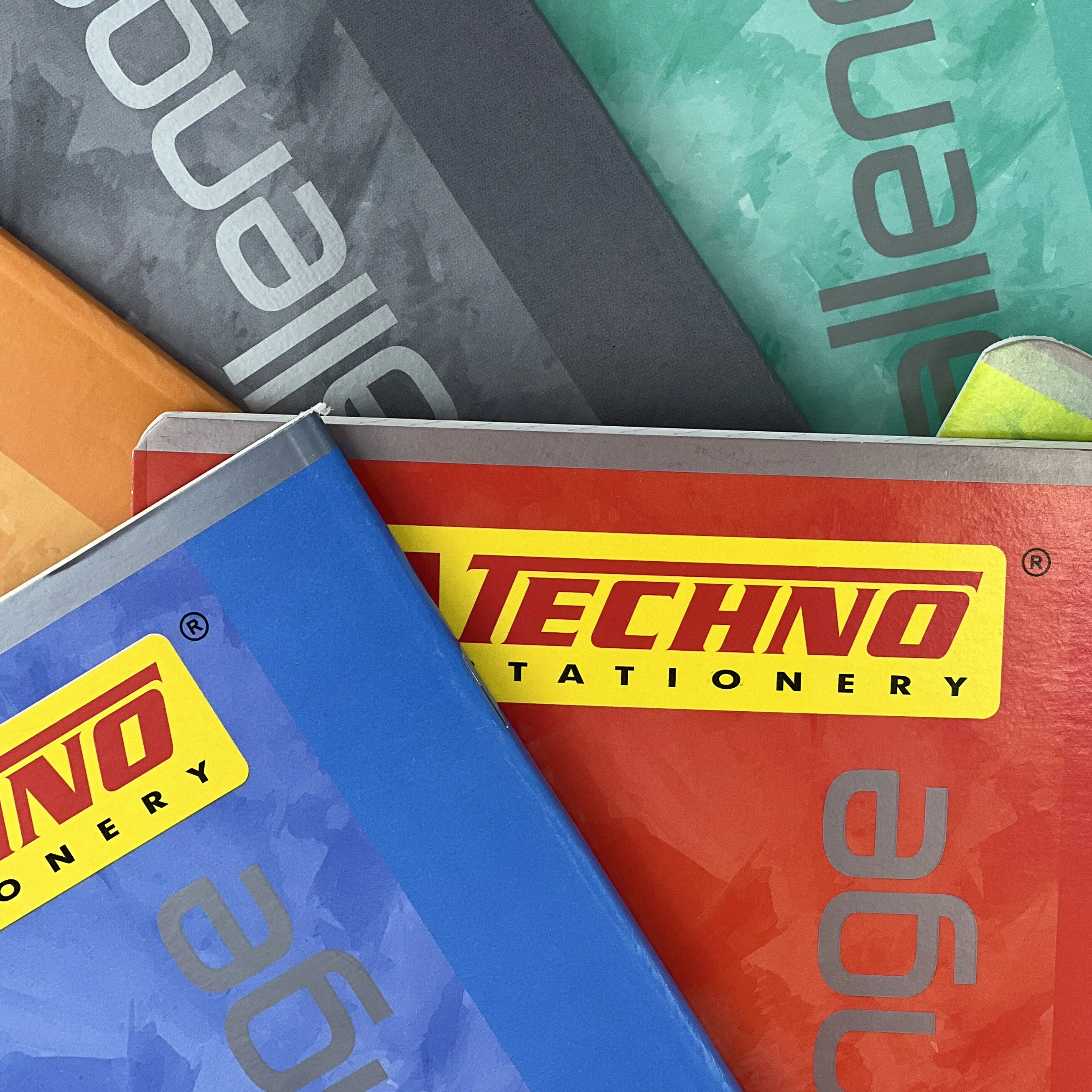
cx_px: 599
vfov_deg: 16.6
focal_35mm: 105
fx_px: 3747
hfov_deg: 16.6
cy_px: 458
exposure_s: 1/113
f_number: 2.8
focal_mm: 9
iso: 20
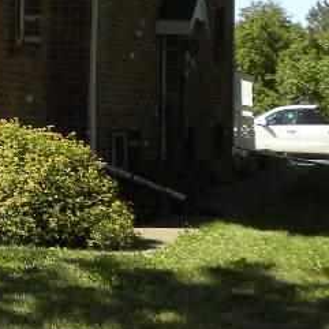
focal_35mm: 124
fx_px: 1333
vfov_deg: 13.7
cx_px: -194
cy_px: -70
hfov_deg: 13.1
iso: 64
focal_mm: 5.9
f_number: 4.5
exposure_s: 1/232
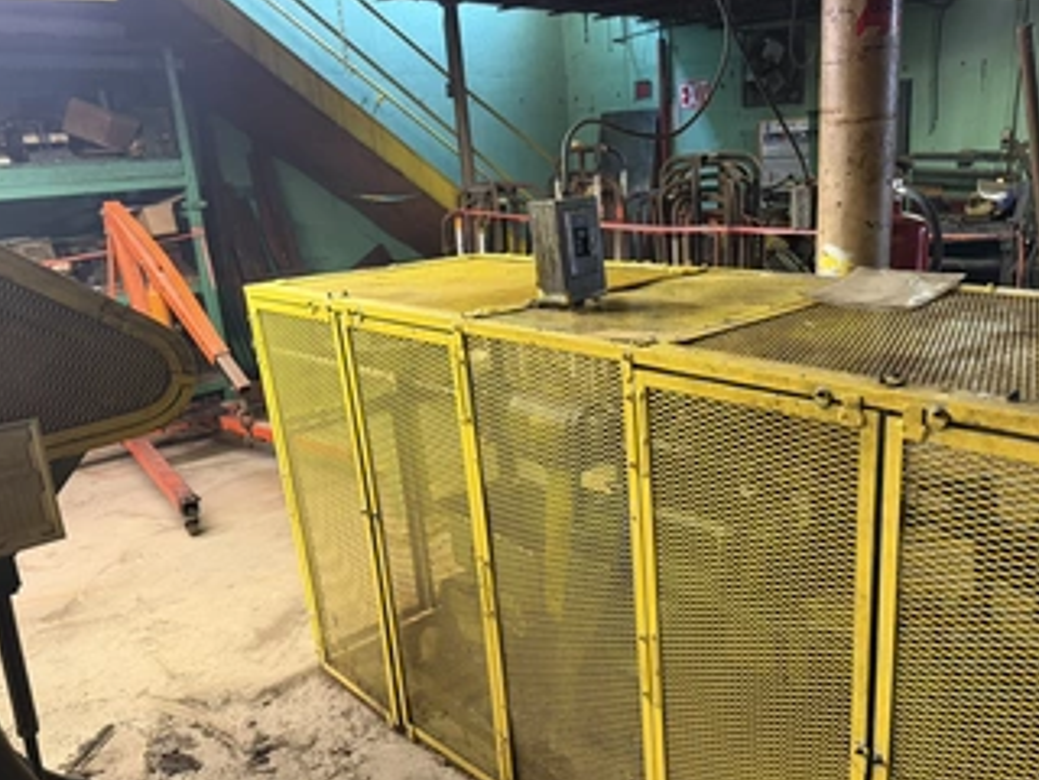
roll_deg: +2.9
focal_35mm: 30
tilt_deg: -18.8
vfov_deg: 46.6
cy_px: 462
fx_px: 900
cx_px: 623
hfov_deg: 59.5
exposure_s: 1/60
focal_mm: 6.76
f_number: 1.78
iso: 500
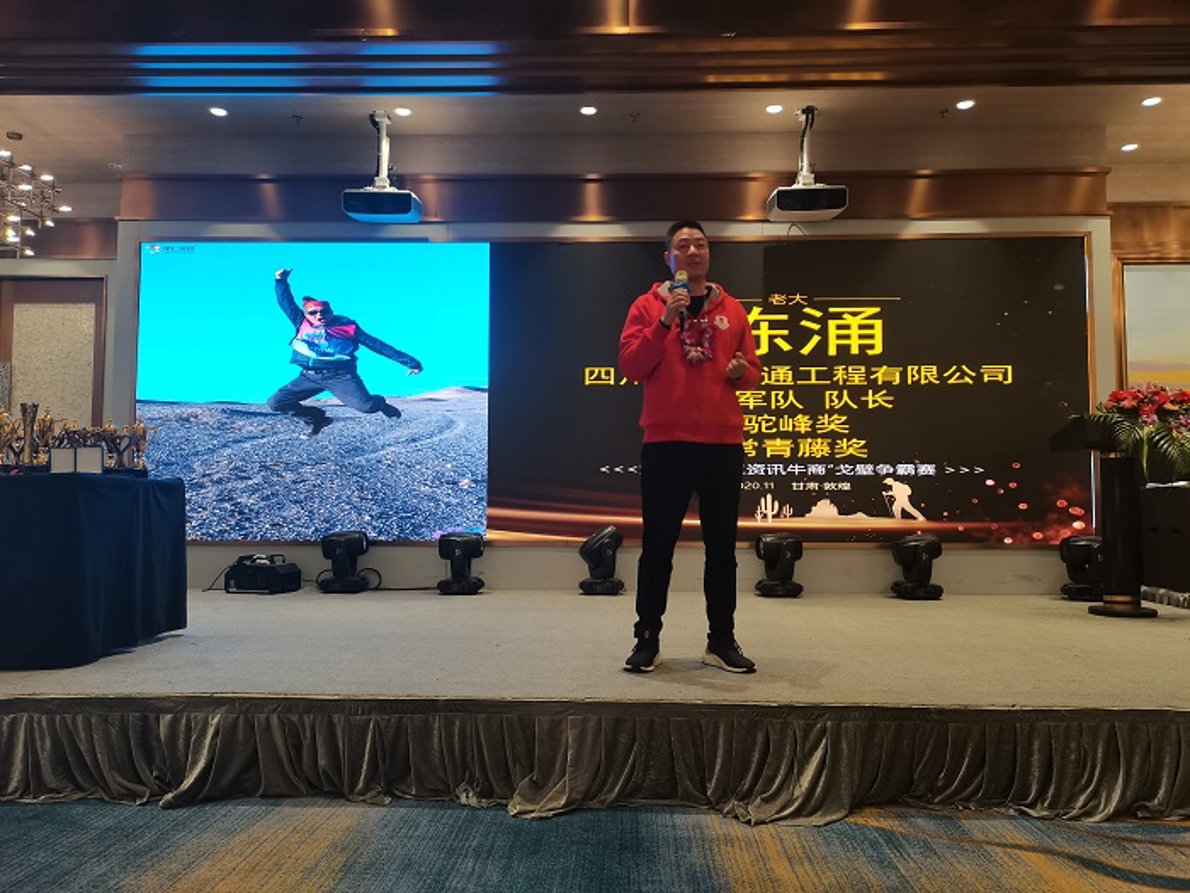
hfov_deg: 67.3
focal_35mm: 26
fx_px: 894
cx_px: 595
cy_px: 446
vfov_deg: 53.1
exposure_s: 1/50
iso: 160
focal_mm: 5.58
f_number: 1.8
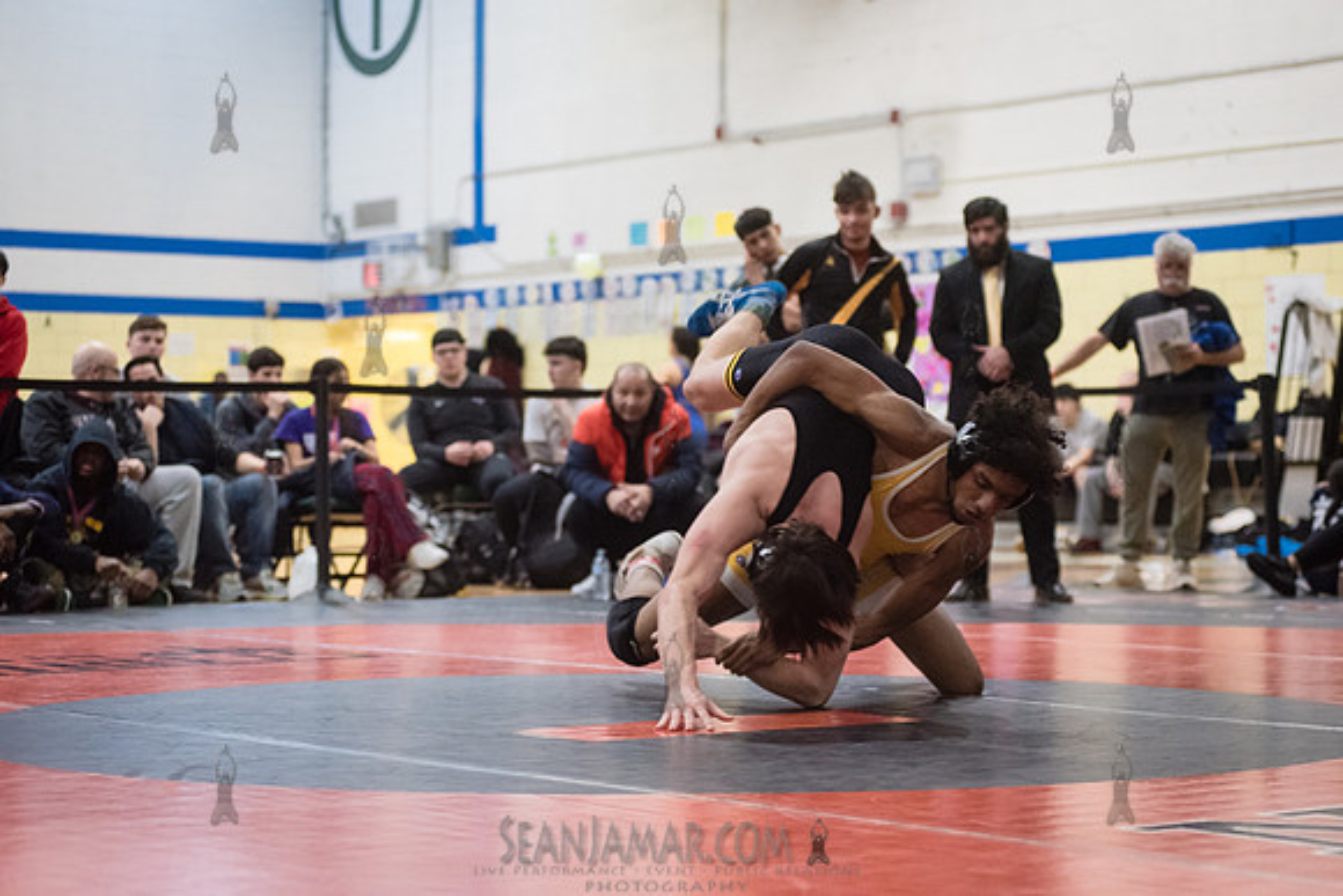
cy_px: 448
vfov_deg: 17.1
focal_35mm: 80
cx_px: 672
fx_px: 2985
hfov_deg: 25.4
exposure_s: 1/400
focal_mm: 80
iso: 8000
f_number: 3.5
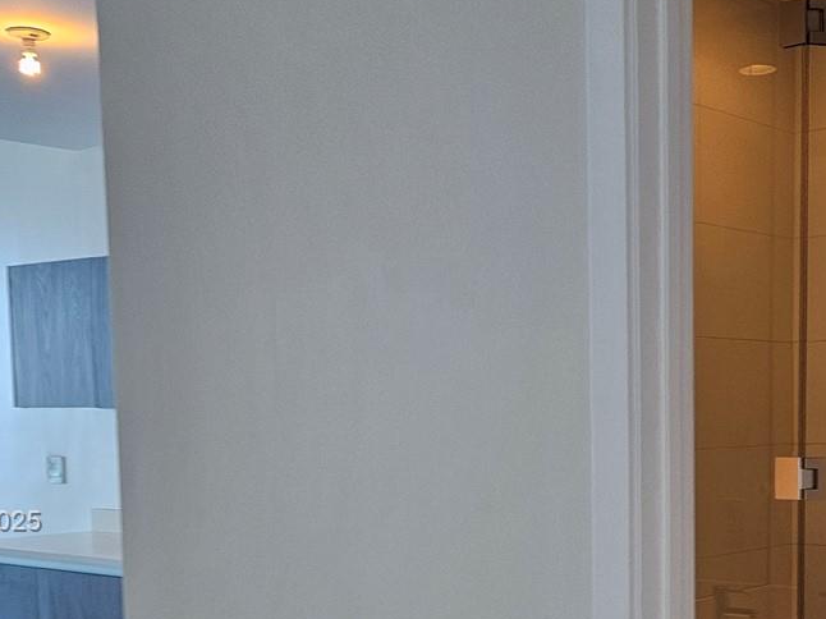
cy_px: 523
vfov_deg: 25.1
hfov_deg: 32.9
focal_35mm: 57
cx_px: 655
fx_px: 1360
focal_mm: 5.4
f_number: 1.8
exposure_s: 1/120
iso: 100
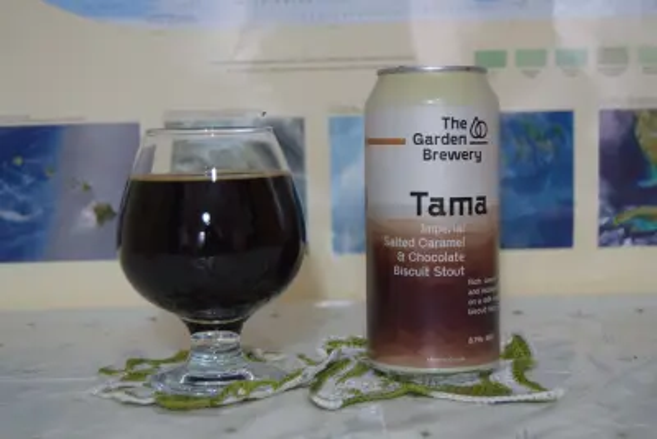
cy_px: 220
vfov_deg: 21.6
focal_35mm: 63
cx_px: 328
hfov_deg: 31.9
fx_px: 1150
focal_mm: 42
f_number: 5
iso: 800
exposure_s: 1/60
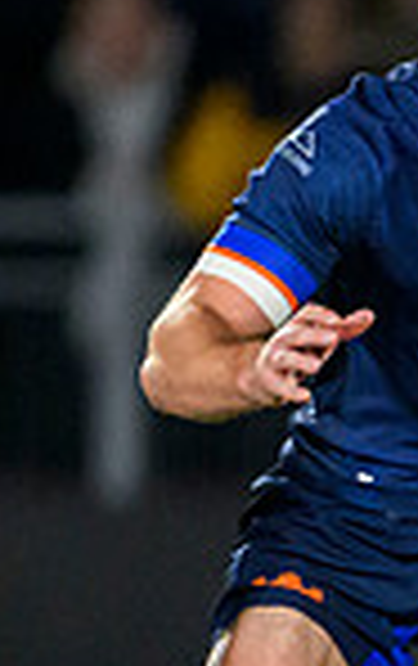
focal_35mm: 3435
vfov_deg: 0.6
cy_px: 886
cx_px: 1164
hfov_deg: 0.4
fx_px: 62368
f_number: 4
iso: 8000
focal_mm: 560
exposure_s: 1/1000
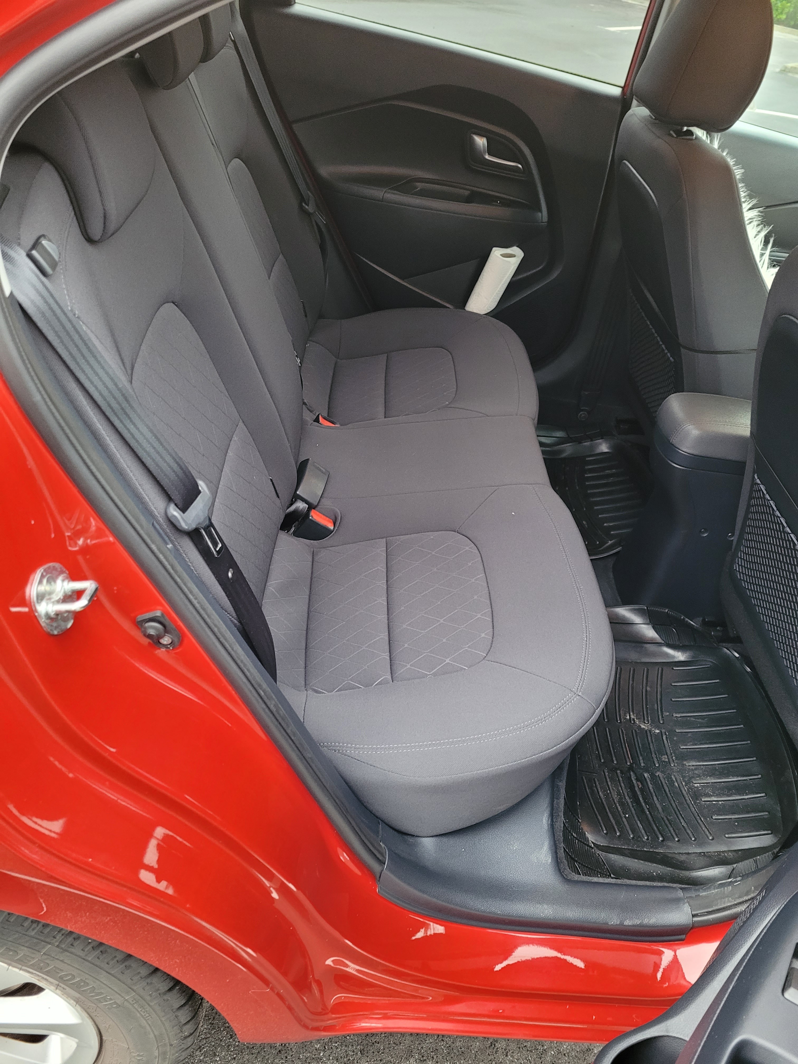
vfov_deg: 67.3
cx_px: 399
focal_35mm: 26
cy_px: 532
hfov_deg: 53.1
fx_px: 799
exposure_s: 1/50
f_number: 1.8
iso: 500
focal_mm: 5.4
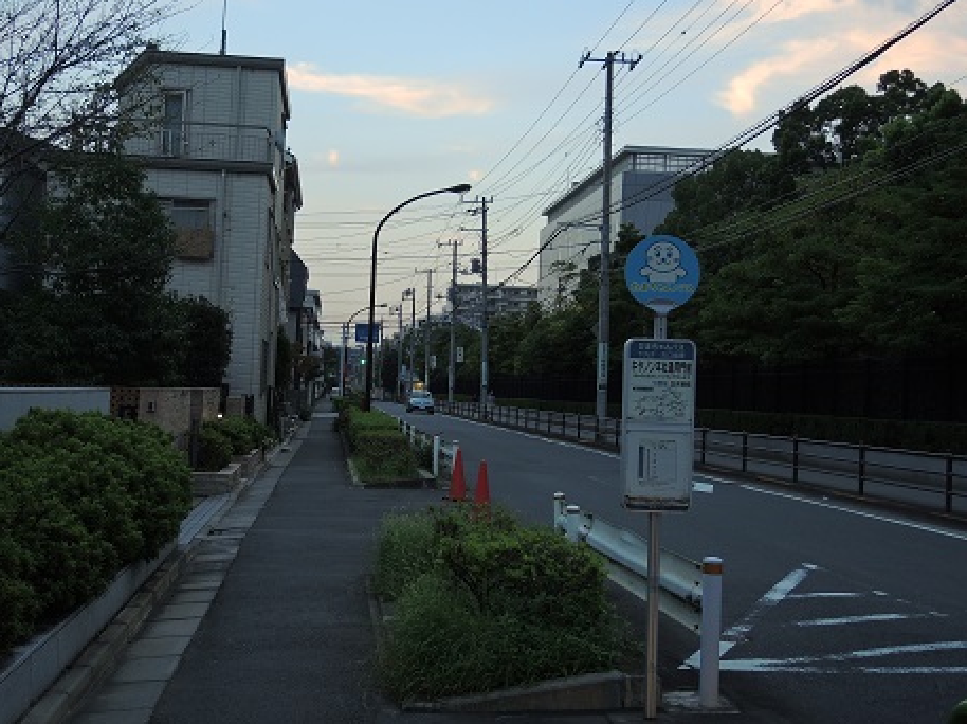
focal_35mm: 46
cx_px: 419
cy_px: 358
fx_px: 1284
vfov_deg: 31.5
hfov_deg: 41.2
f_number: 2.5
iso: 80
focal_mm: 7.6
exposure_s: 1/60
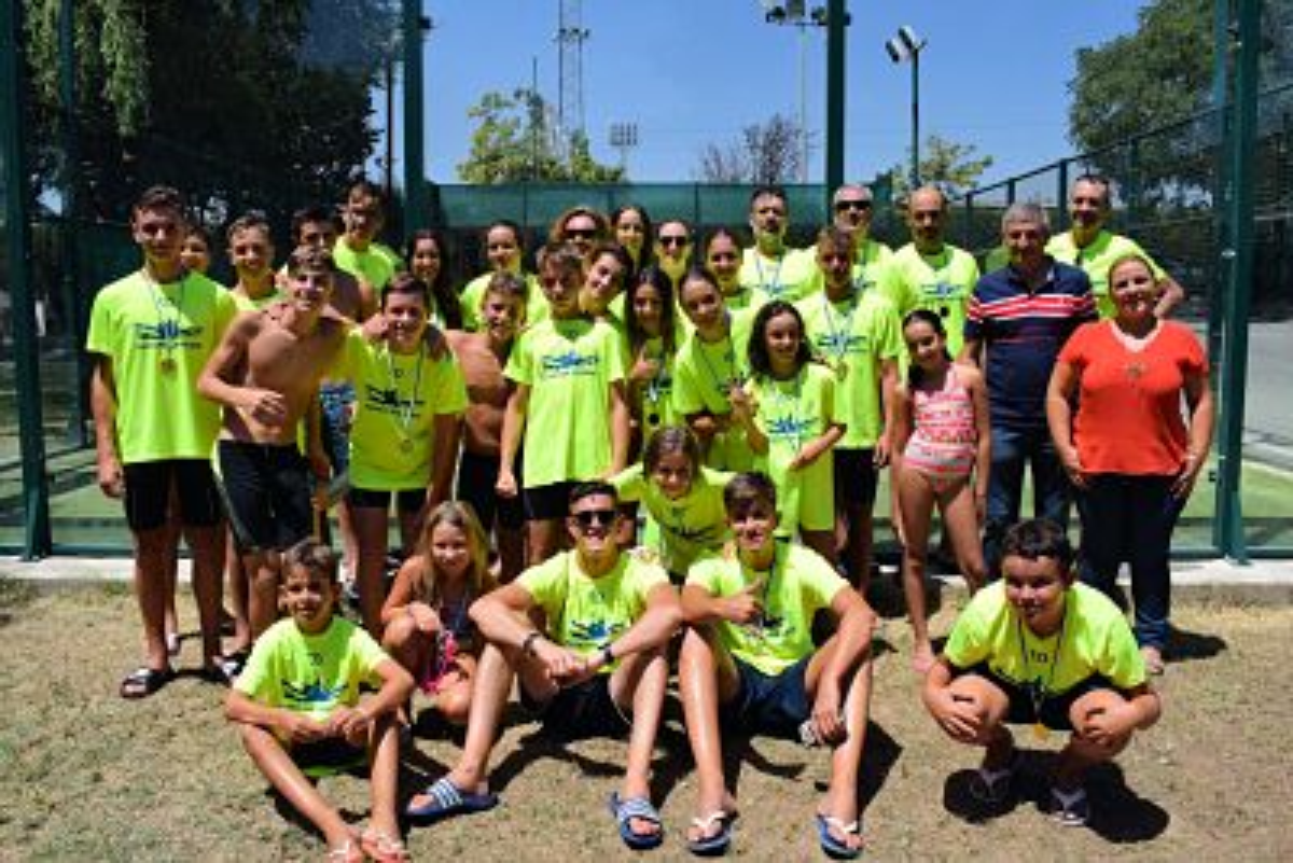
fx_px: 1078
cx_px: 646
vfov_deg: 43.6
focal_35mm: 30
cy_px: 432
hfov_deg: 61.9
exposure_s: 1/500
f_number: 11
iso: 200
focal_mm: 20
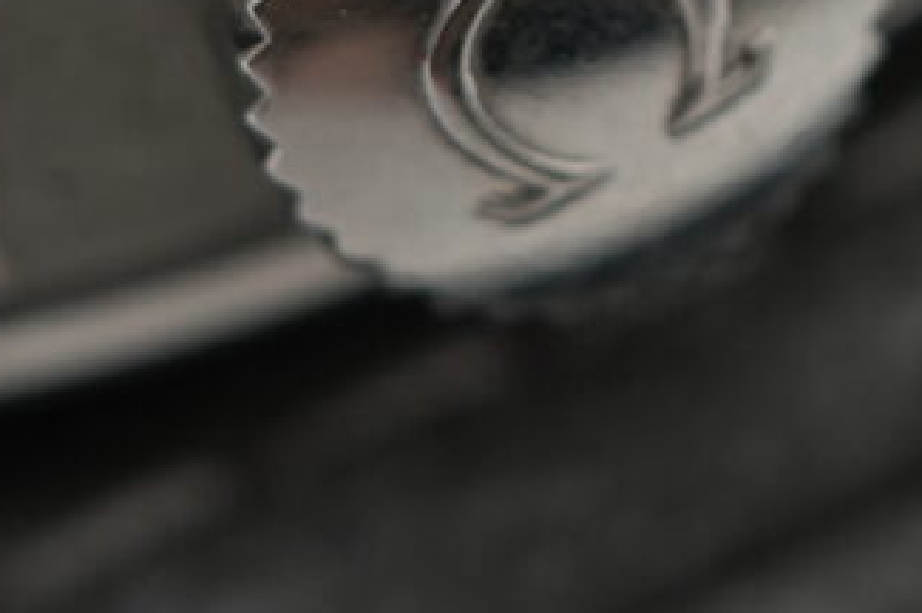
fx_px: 7061
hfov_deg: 7.5
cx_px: 687
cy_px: -180
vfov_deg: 4.9
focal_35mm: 276
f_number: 5
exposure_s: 1/250
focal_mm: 35
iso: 400
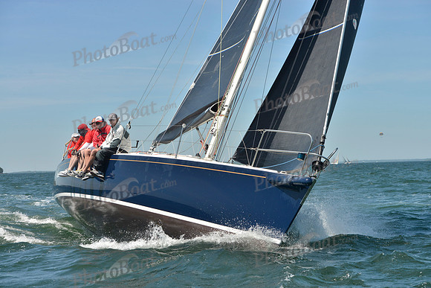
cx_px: 216
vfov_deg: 17.5
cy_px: 144
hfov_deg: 26.0
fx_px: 934
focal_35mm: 78
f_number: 8
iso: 280
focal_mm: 78
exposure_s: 1/1250
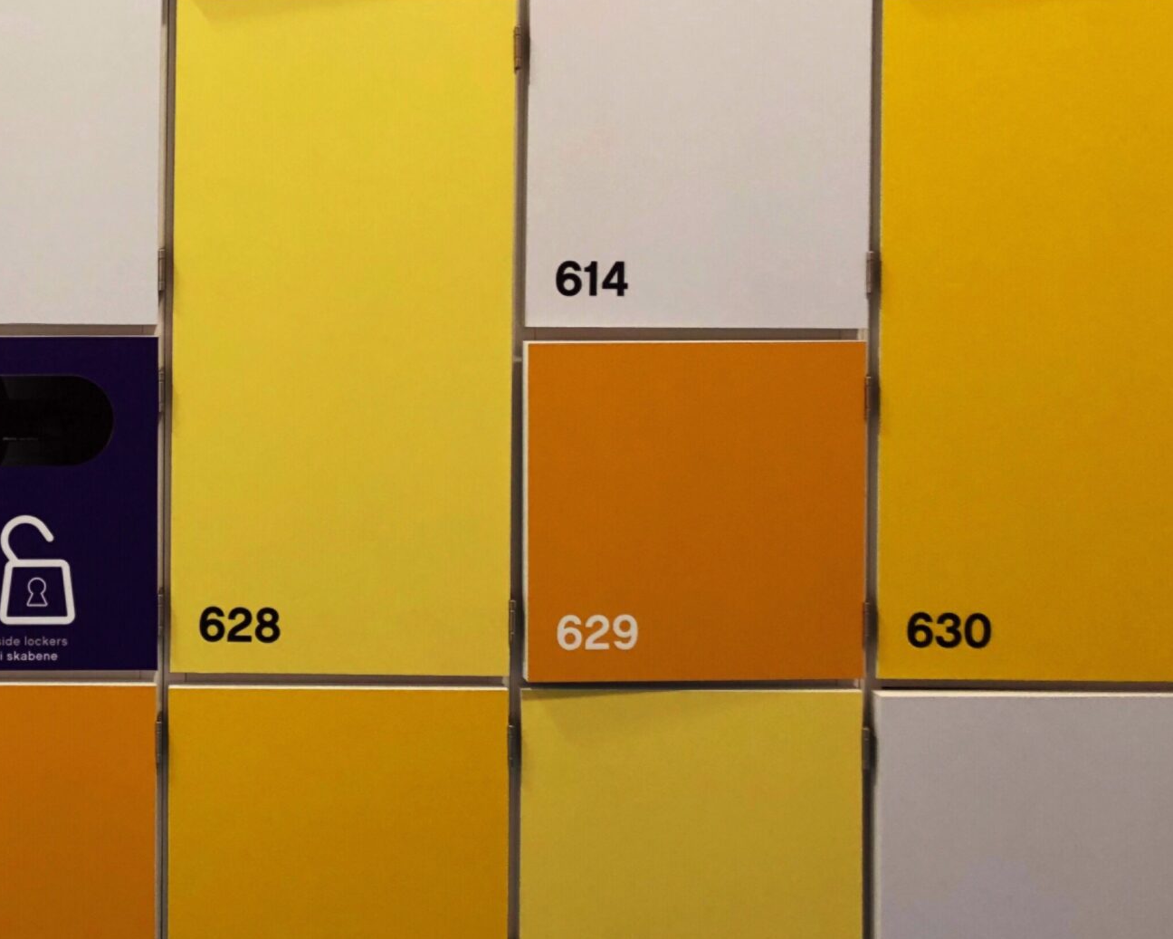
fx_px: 1875
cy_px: 354
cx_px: 45
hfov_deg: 32.4
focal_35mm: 54
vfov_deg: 28.0
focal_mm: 3.99
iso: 40
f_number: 1.8
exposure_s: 1/17
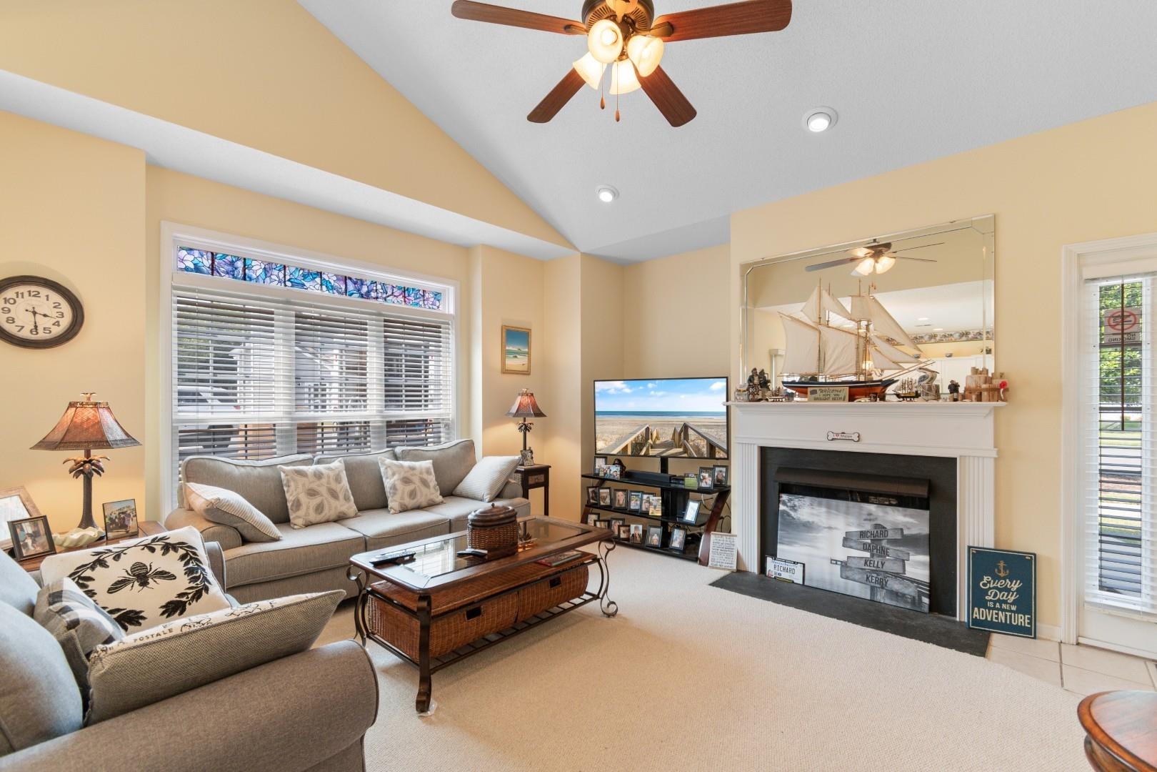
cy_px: 386
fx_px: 482
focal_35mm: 15
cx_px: 578
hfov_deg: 100.4
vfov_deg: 77.3
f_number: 4.5
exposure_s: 1/10
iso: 100
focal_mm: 10
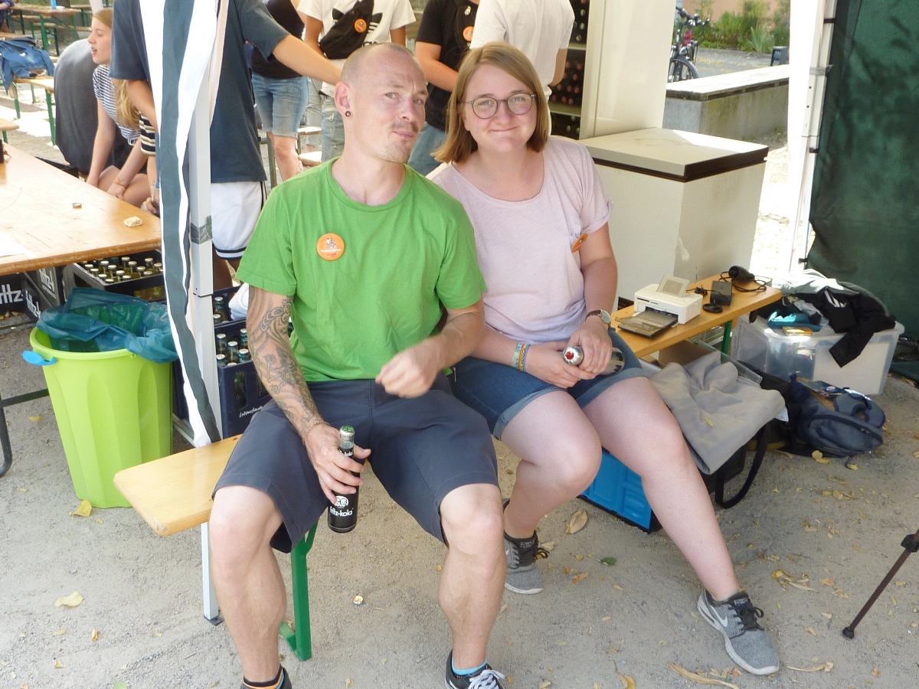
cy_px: 344
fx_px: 850
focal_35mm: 32
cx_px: 460
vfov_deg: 44.2
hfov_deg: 56.8
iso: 80
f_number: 4
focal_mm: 4.4
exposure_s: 1/125
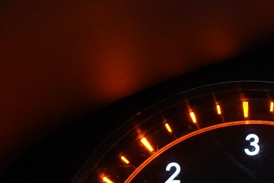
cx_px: 540
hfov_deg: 12.6
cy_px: 222
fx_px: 1096
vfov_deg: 9.4
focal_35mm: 144
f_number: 3.5
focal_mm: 31
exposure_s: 1/60
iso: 4000
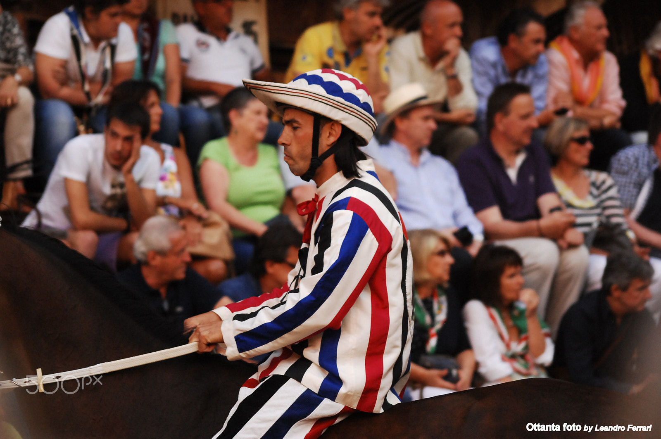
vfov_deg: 7.5
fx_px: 3356
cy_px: 220
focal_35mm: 183
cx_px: 330
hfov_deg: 11.2
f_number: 4.2
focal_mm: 122
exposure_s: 1/400
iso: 800
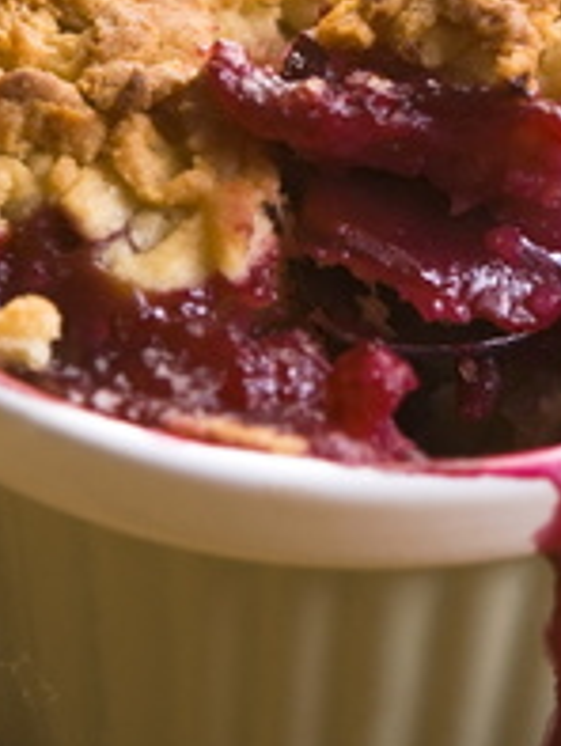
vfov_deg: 9.1
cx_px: 478
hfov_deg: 6.8
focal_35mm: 217
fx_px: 4684
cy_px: 199
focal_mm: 70
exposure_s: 1/320
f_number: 6.3
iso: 200
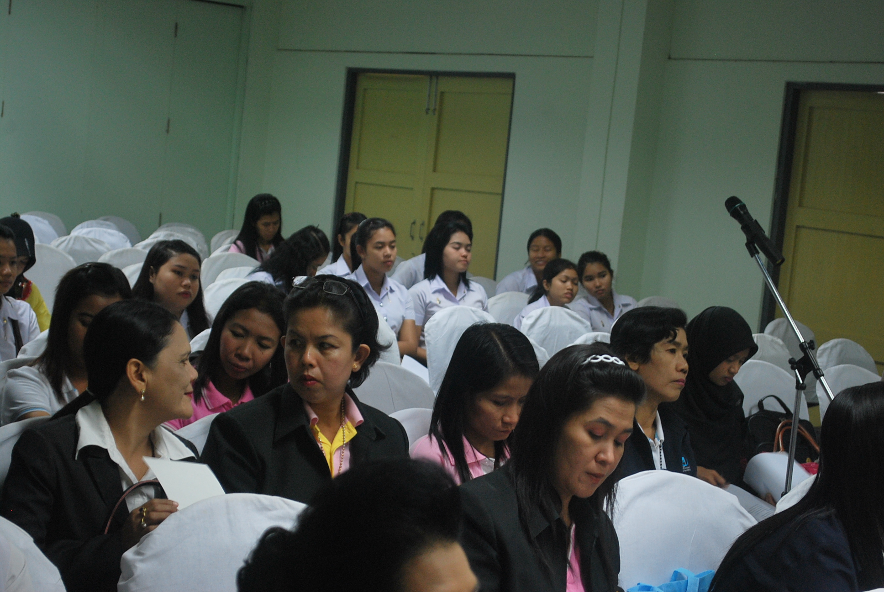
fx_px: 1770
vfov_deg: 19.0
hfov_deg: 28.0
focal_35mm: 72
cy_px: 296
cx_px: 442
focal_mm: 48
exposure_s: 1/15
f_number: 5.6
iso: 400
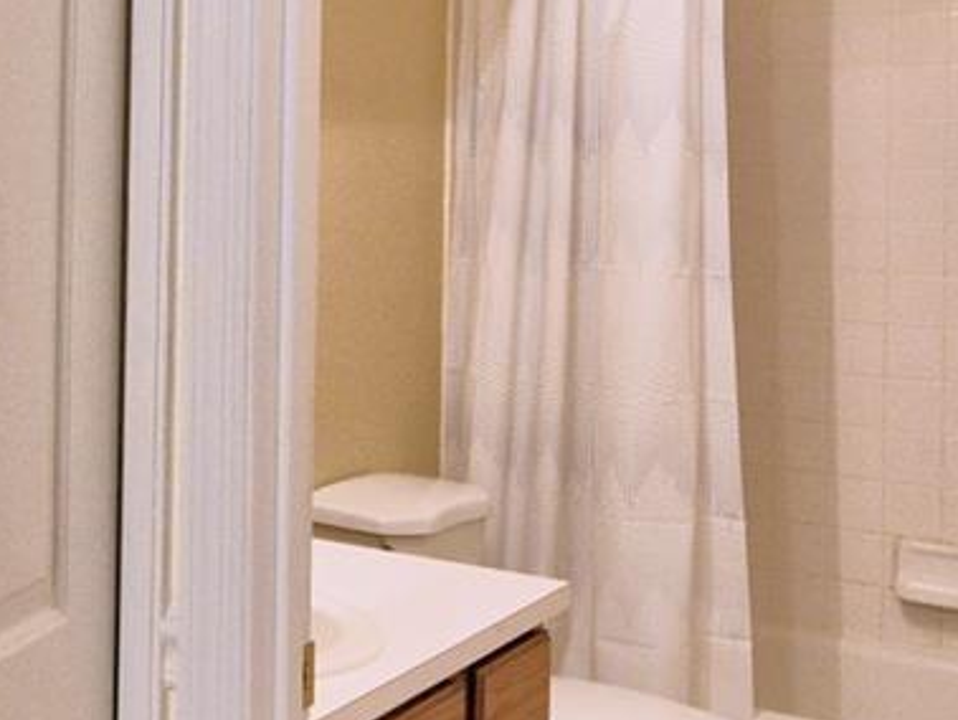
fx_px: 1689
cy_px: 91
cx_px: -10
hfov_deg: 29.5
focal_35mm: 61
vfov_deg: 23.5
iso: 450
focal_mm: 10
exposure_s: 1/30
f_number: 4.5
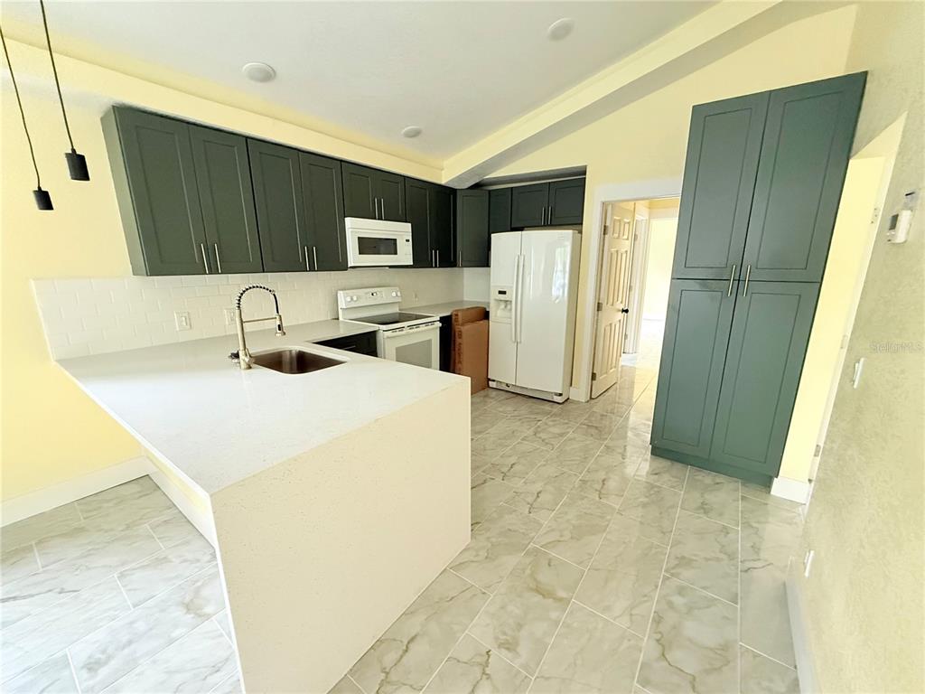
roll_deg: +0.1
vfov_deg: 85.7
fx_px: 374
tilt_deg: -13.4
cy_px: 347
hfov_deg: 102.1
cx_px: 462
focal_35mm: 14
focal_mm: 2.22
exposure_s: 1/60
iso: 640
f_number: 2.2
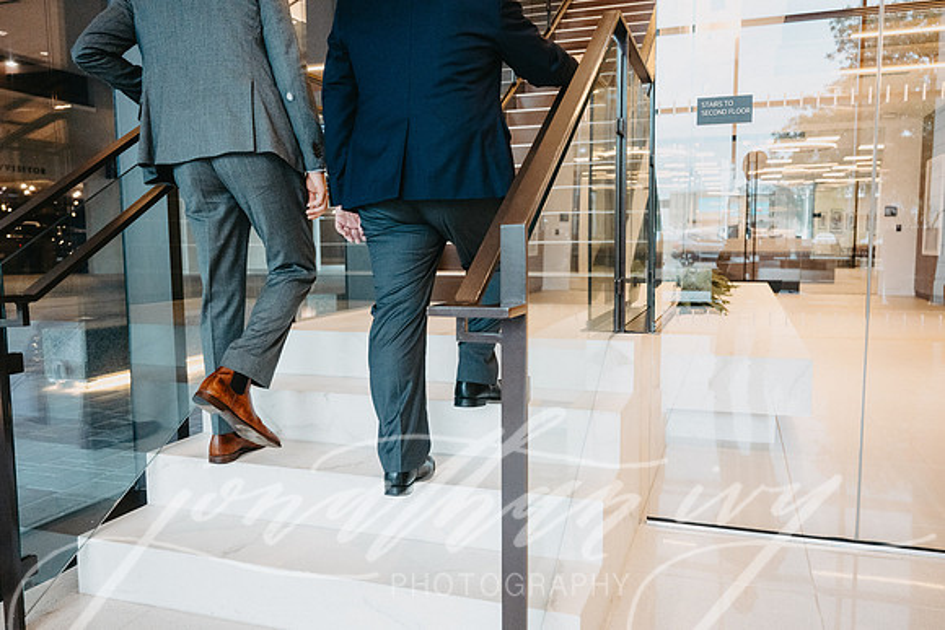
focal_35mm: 29
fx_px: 761
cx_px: 472
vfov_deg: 45.0
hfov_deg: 63.6
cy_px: 315
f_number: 3.5
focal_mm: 29
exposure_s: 1/500
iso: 2500
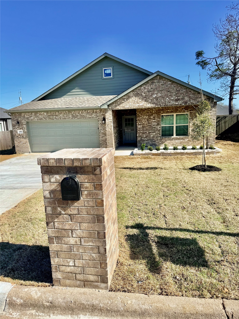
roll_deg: +2.2
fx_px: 221
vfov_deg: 71.6
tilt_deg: -11.4
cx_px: 120
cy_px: 160
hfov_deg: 56.8
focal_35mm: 24
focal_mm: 6.76
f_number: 1.78
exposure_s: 1/3953
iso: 80
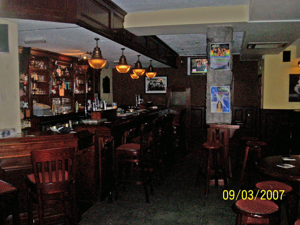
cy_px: 112
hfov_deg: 51.4
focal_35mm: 36
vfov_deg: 39.7
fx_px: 312
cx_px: 150
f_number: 4.5
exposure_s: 1/64
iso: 140
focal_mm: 5.9
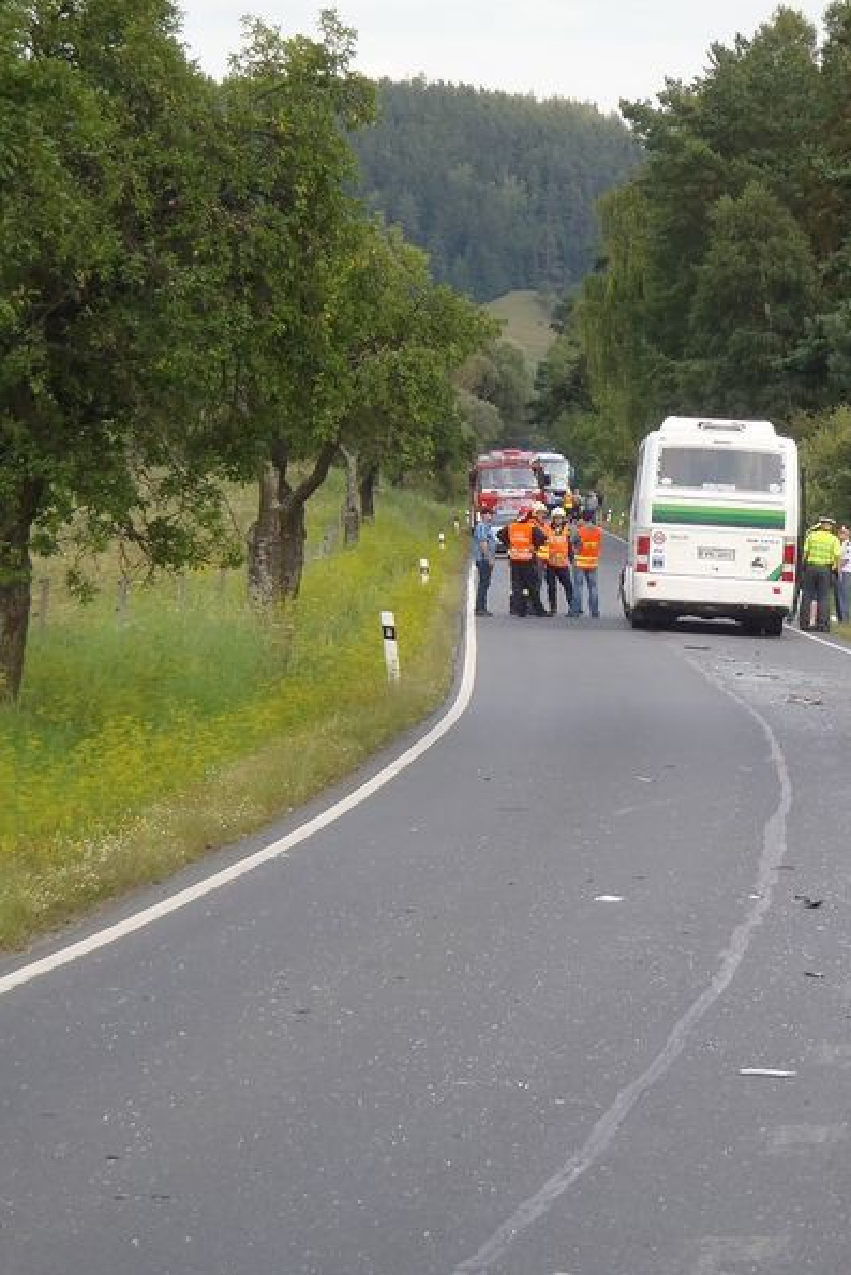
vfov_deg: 12.4
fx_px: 5847
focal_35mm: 165
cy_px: 636
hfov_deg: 8.3
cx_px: 752
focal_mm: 21.22
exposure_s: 1/125
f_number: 5.5
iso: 100
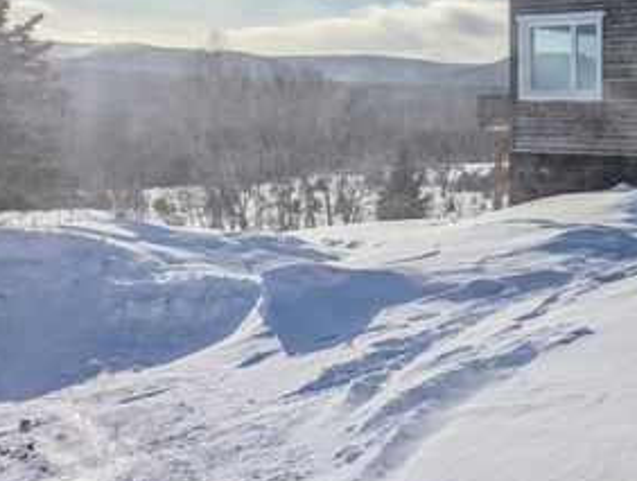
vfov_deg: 28.3
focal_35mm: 51
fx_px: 941
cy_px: 122
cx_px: 666
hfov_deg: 33.5
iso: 54
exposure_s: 1/16129
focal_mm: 6.81
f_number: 1.85
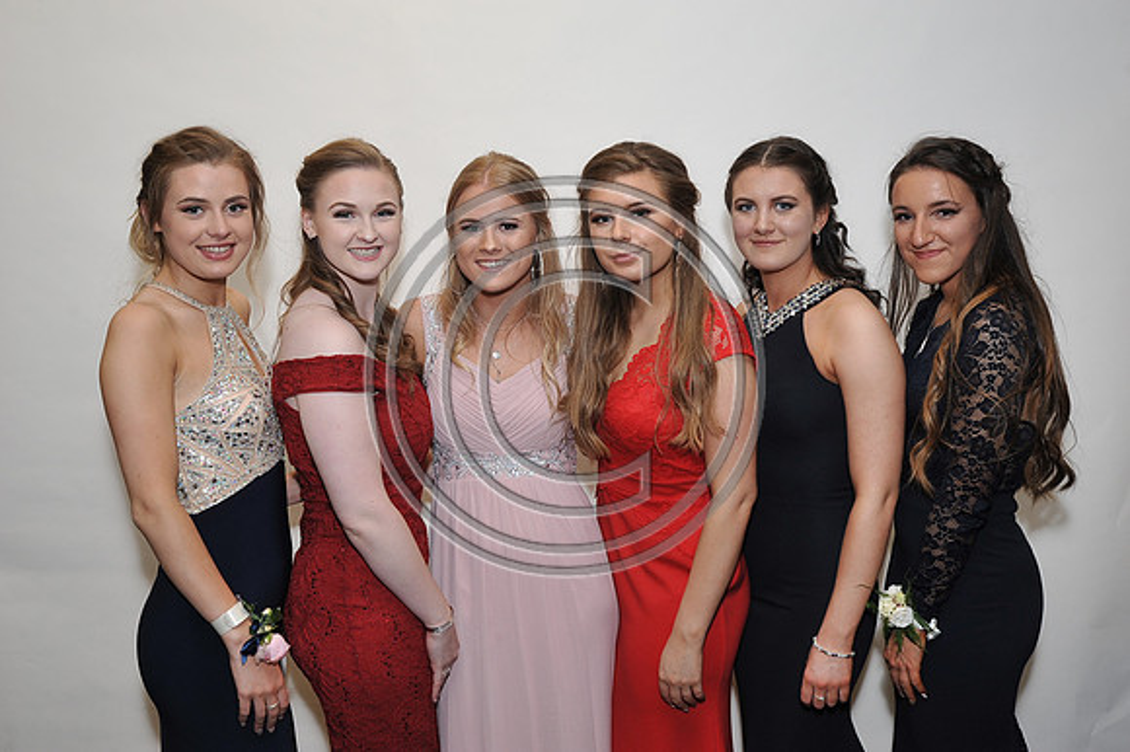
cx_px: 565
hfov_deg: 46.4
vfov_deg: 31.9
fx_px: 1318
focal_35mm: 42
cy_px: 376
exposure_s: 1/60
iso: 800
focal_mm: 42
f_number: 6.3
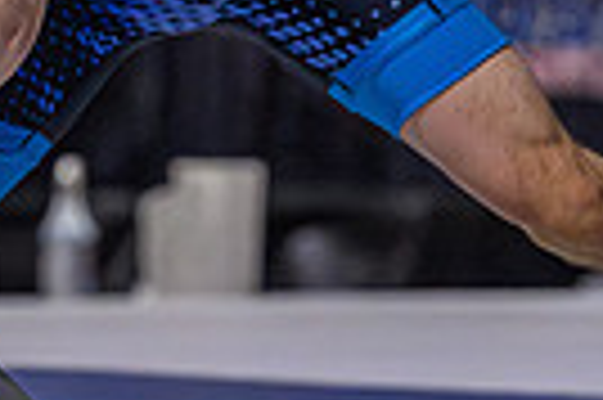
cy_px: -223
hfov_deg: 3.5
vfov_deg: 2.3
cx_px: 4
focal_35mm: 597
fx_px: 9988
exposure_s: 1/800
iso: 9000
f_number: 2.8
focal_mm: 115
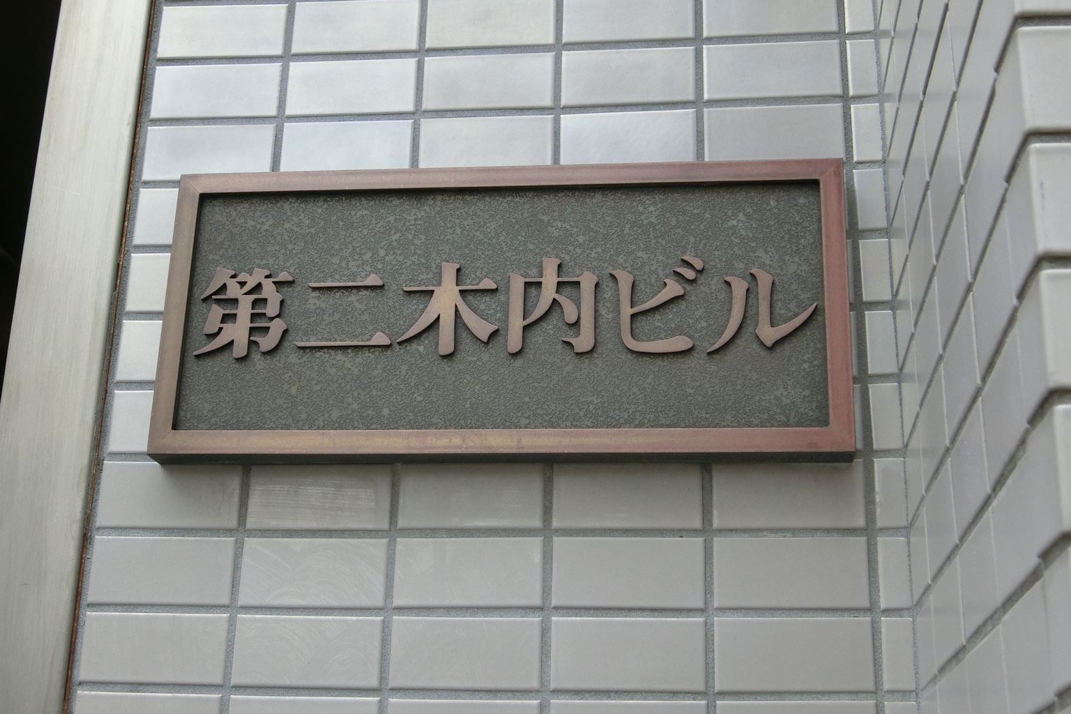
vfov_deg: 26.0
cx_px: 538
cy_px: 309
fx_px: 1547
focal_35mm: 52
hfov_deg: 38.2
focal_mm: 10.2
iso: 400
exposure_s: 1/100
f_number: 4.2
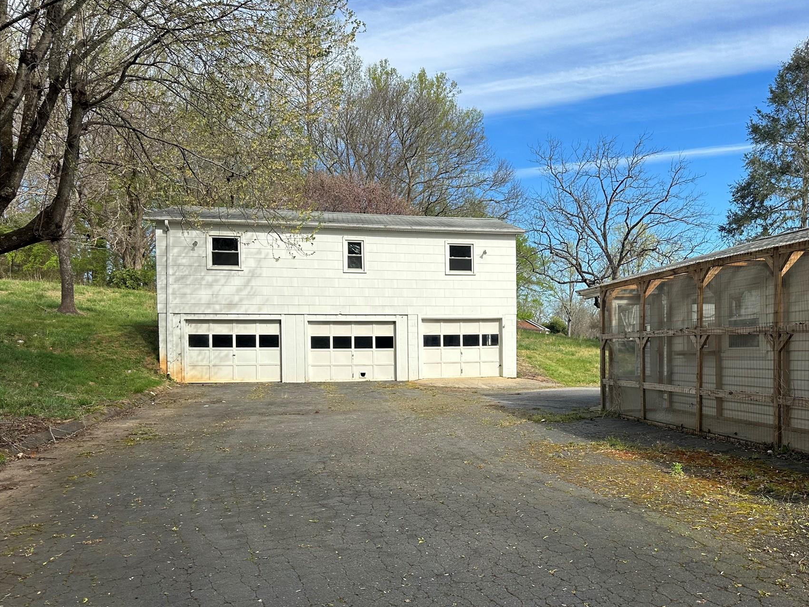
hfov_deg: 61.1
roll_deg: +0.1
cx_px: 488
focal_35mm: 29
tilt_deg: -2.4
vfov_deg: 48.0
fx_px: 678
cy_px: 356
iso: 80
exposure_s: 1/3247
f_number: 1.78
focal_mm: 6.86
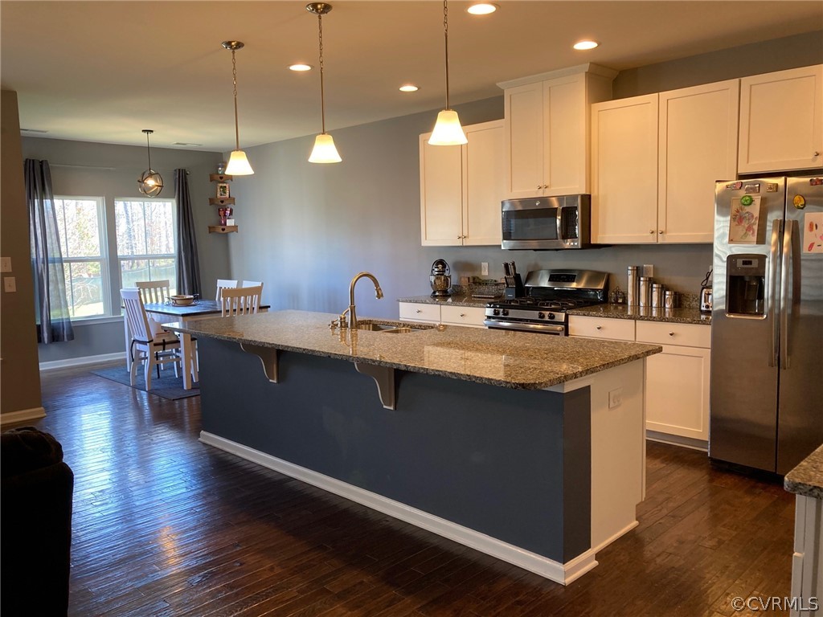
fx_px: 666
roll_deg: +1.3
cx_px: 412
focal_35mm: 28
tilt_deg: -5.9
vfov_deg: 49.7
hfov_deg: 63.4
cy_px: 308
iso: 80
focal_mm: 3.99
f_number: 1.8
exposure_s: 1/60
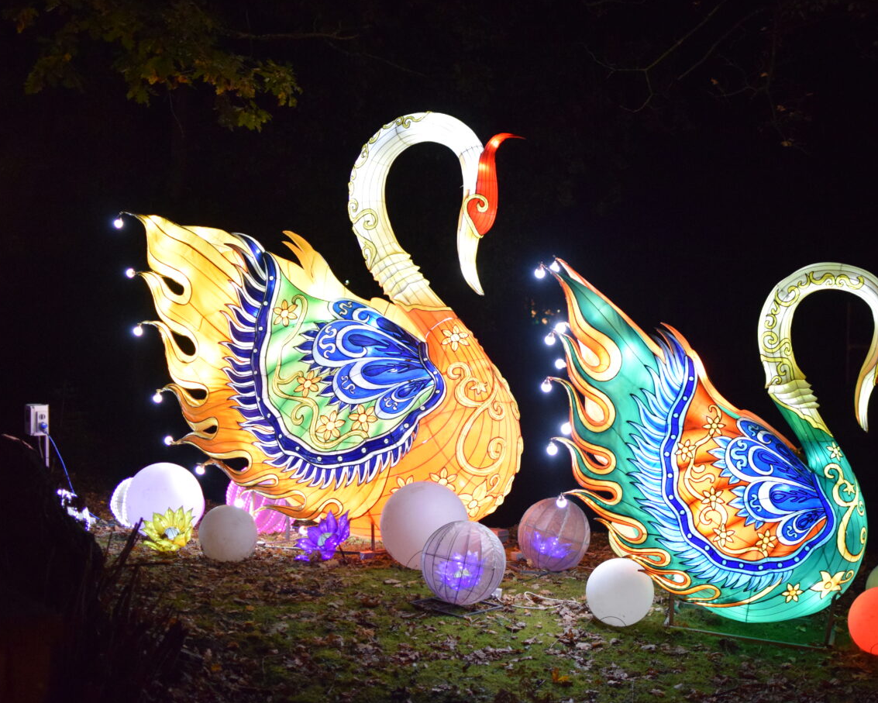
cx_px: 522
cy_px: 338
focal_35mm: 63
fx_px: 1627
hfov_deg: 30.1
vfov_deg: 24.4
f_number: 2
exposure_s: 1/500
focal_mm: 35
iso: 2800
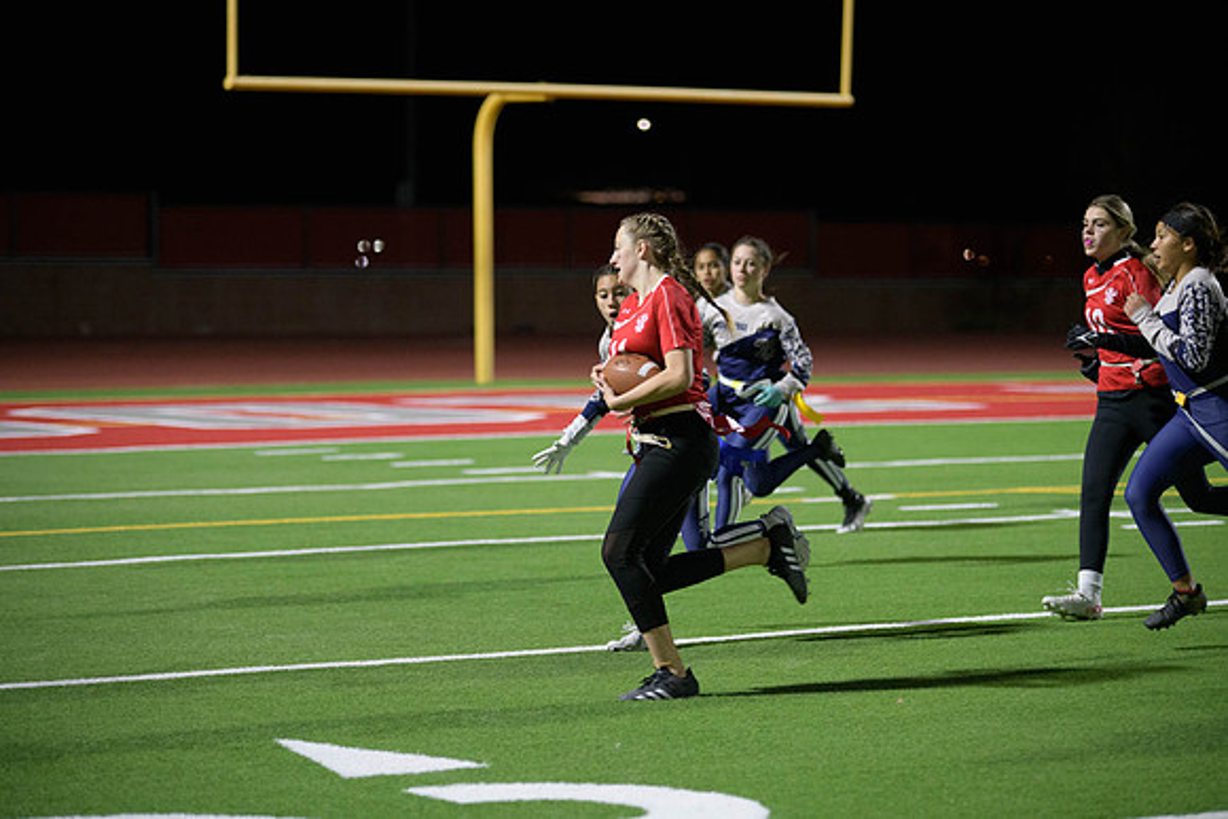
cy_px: 410
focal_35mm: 120
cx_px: 614
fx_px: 4094
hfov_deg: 17.1
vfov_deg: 11.4
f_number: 2.8
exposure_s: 1/640
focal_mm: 120
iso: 3600
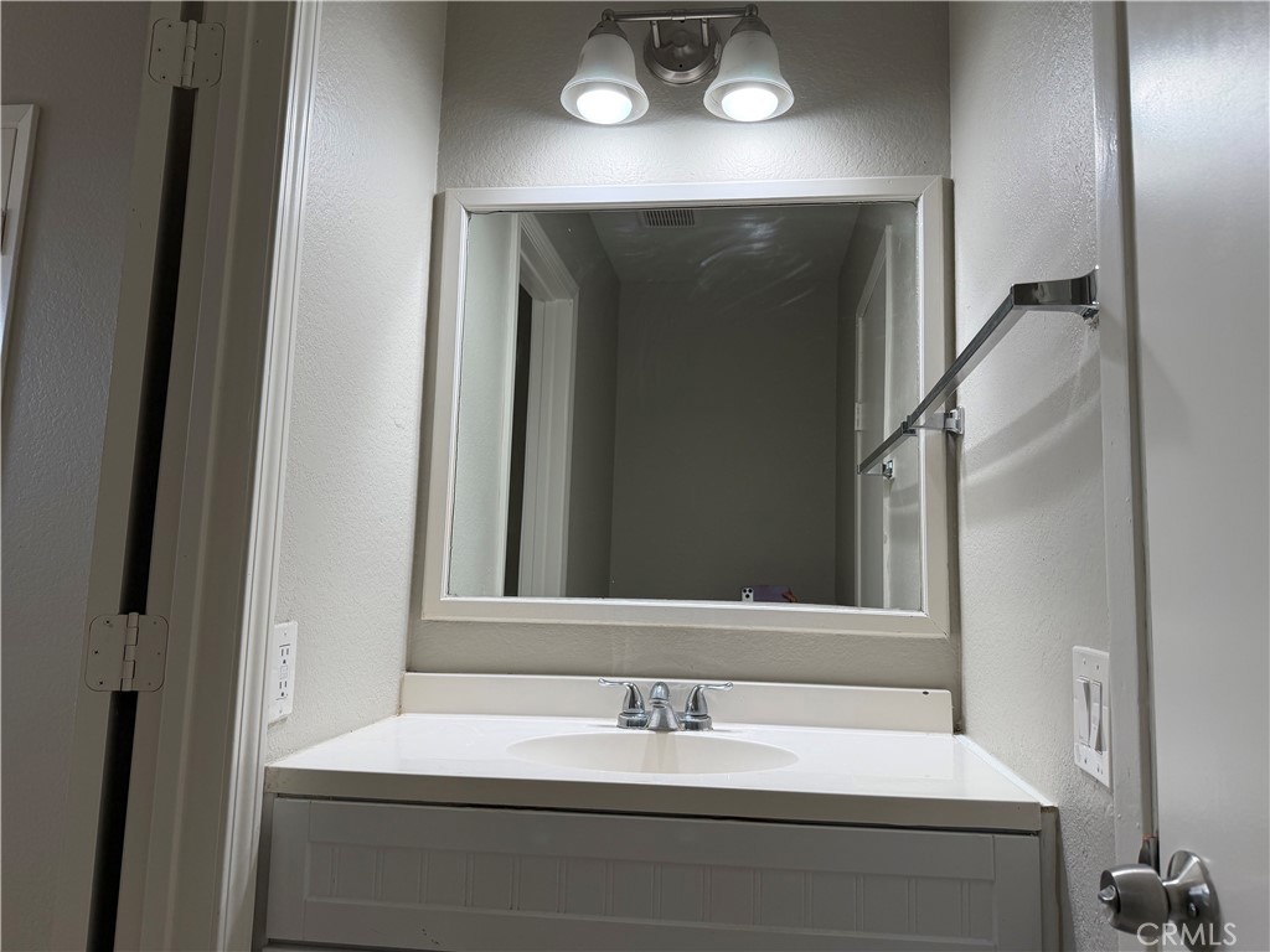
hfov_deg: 71.6
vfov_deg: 56.8
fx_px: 881
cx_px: 635
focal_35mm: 24
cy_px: 476
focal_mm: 6.76
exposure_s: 1/198
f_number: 1.78
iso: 125
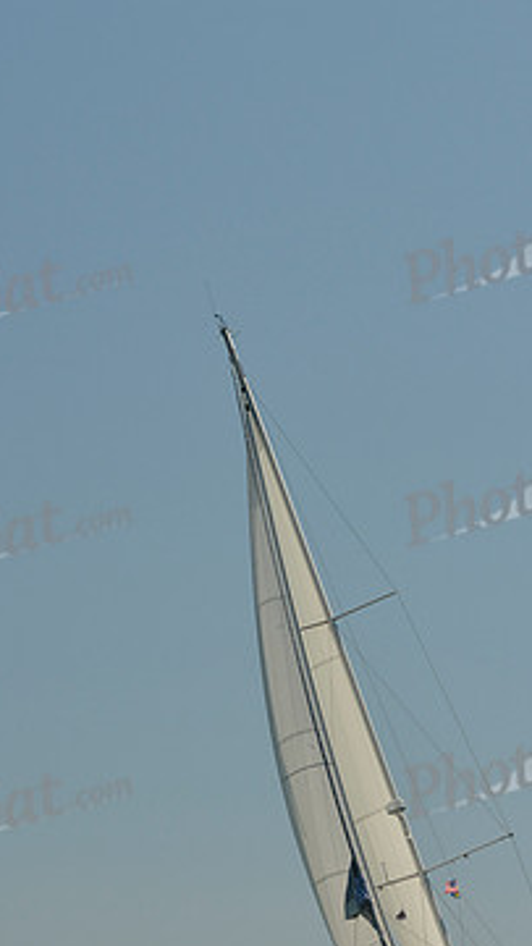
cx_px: 269
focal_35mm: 118
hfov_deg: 10.3
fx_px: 2960
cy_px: 653
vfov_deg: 18.1
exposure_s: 1/1000
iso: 280
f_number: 8
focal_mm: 70
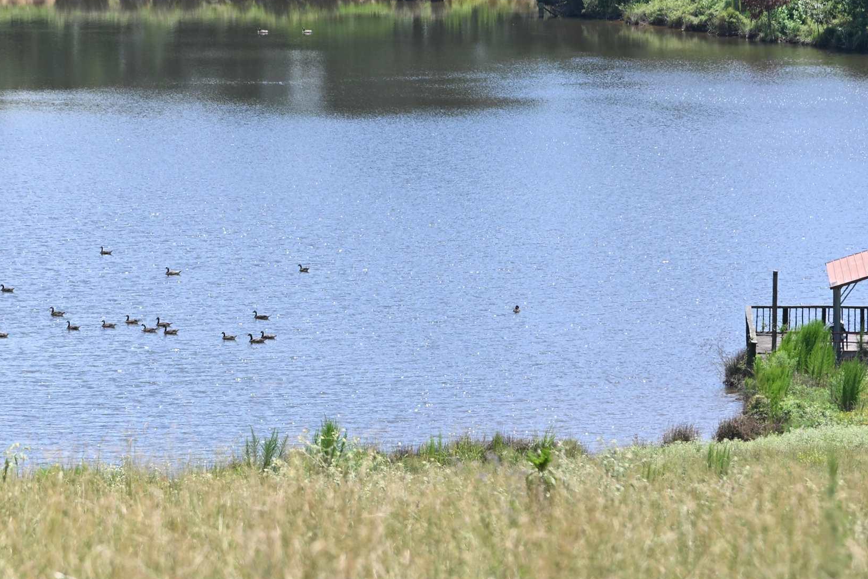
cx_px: 200
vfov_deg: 4.9
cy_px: 179
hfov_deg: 7.3
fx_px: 6774
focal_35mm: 281
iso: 180
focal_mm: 150
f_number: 5.6
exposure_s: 1/500
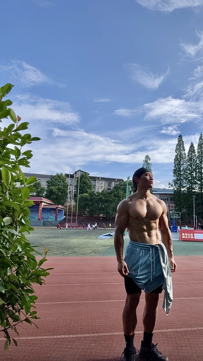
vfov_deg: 71.9
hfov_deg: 43.8
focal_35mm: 26
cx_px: 134
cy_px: 184
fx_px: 249
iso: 25
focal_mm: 2.69
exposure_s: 1/964
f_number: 1.9
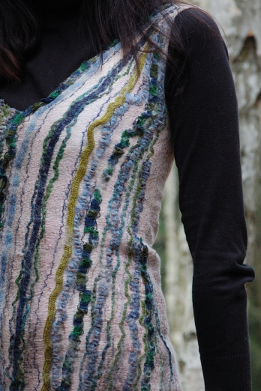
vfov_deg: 9.9
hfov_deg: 6.6
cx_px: 84
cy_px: 245
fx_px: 2251
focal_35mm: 207
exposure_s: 1/125
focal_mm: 90
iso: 560
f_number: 5.6
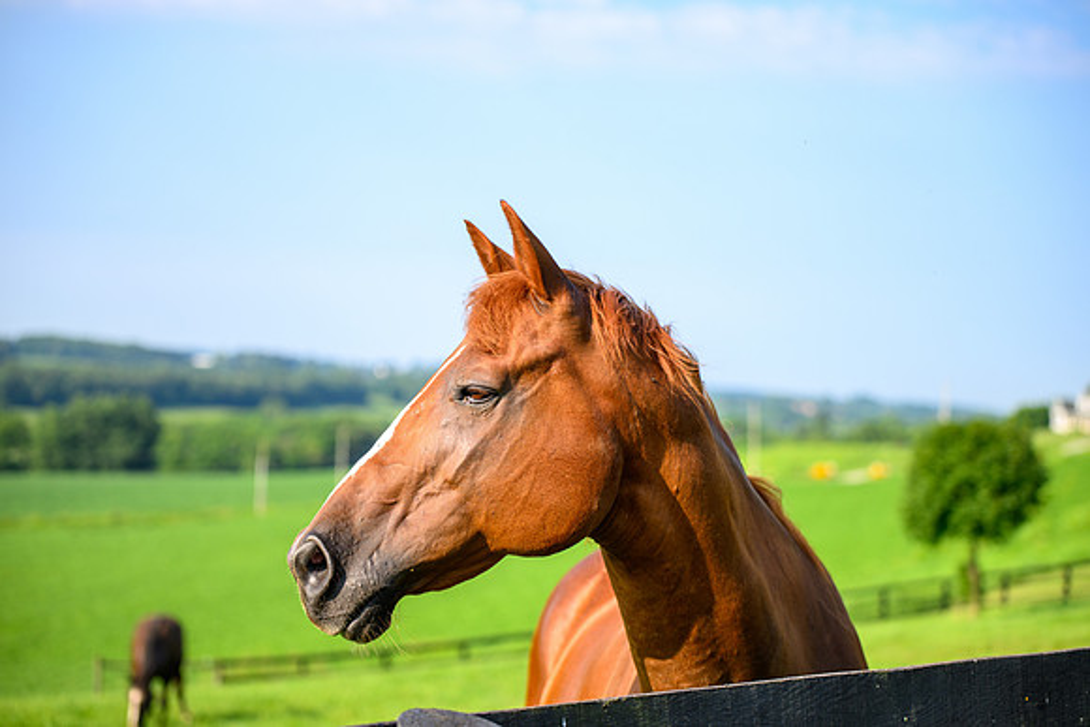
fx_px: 2120
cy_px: 364
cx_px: 545
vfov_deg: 19.5
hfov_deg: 28.8
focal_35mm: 70
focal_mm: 70
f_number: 2.8
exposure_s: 1/1250
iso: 100
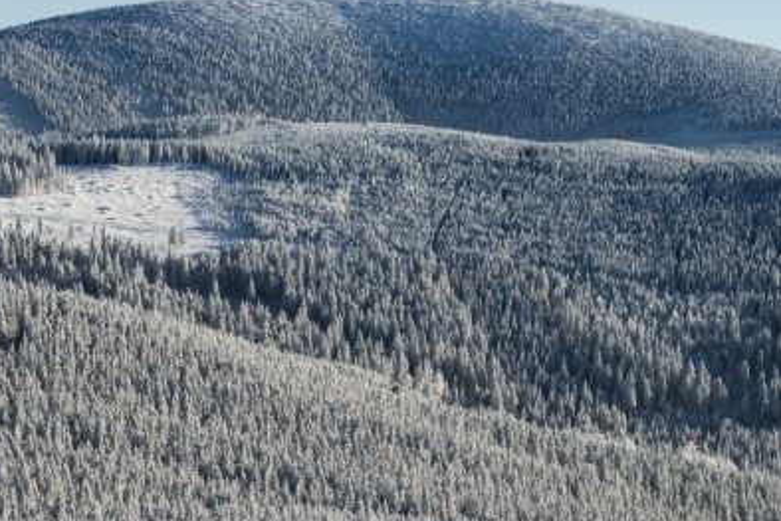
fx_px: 2821
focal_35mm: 130
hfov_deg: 15.8
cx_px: 392
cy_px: 522
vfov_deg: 10.5
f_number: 16
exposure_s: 1/200
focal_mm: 50
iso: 50
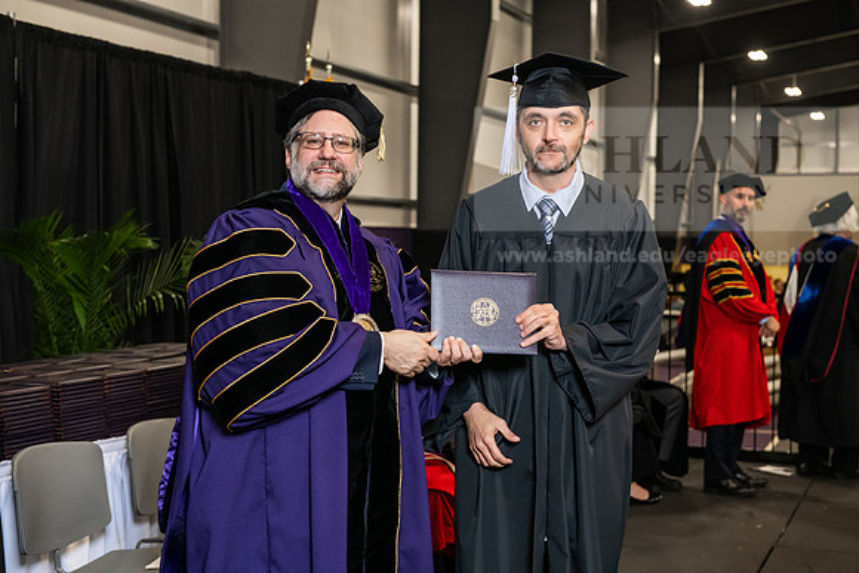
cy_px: 286
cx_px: 430
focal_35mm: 60
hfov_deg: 33.4
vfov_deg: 22.6
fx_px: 1432
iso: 2500
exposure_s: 1/200
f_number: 5
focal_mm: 60
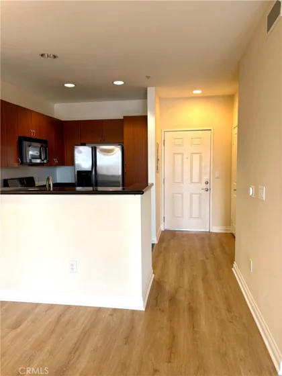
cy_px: 188
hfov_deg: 53.1
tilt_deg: -4.0
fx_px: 282
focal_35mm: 26
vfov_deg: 67.3
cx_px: 141
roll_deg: +0.6
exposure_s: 1/60
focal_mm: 5.96
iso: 100
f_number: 1.6
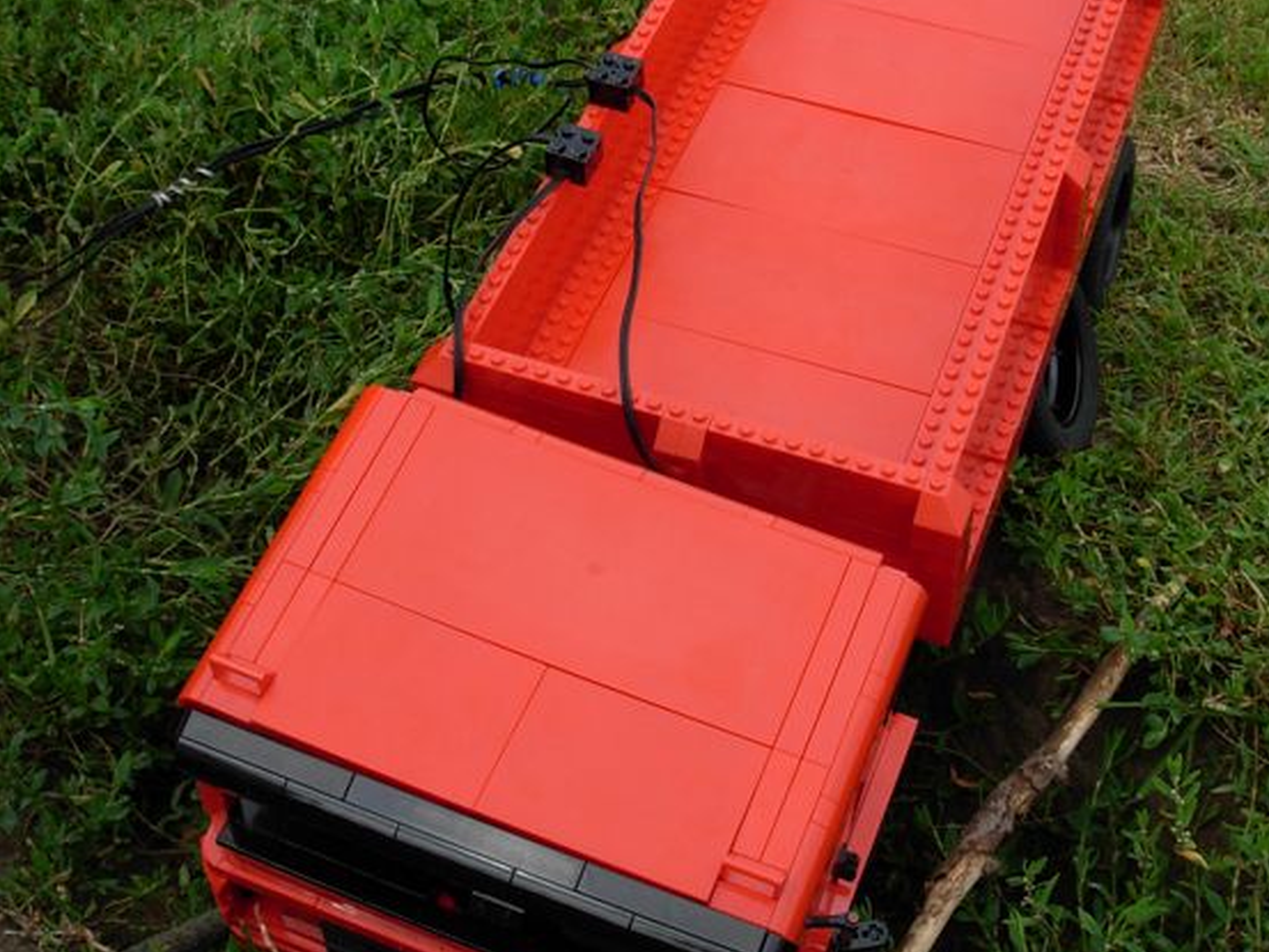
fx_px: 2017
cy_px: 374
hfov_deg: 34.9
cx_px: 730
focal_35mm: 55
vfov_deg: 26.5
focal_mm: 6.3
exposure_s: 1/384
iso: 79
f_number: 4.9
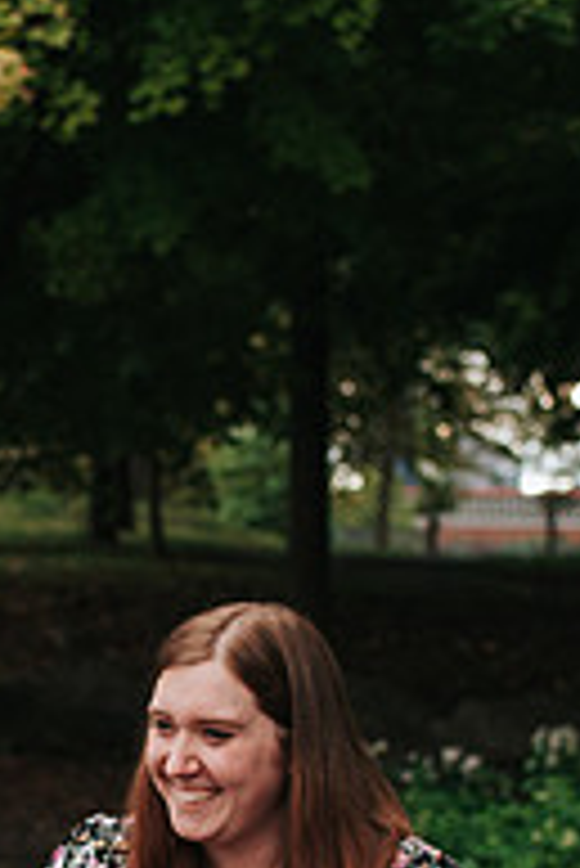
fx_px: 2943
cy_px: 886
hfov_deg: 11.2
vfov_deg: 16.4
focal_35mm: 122
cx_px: 6
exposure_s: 1/800
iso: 1000
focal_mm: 35
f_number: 3.2
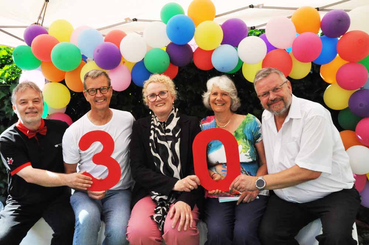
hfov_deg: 57.3
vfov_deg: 39.9
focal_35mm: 33
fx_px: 338
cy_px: 122
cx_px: 184
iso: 1600
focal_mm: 22
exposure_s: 1/250
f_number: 16
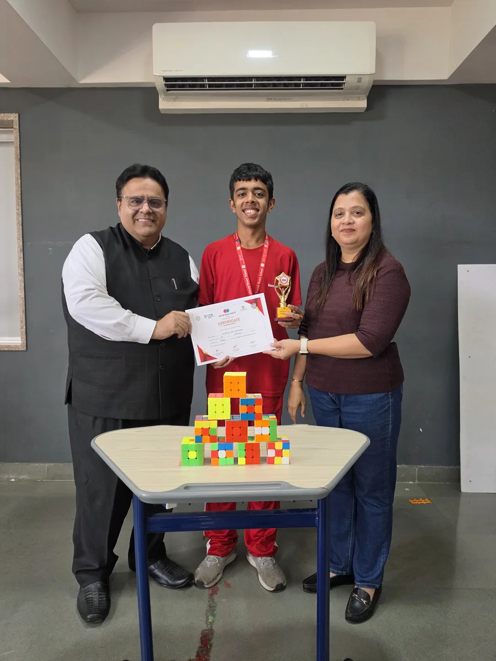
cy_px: 330
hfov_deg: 58.9
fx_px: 439
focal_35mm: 23
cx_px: 248
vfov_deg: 73.9
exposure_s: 1/100
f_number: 1.4
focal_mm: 6.5
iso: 125
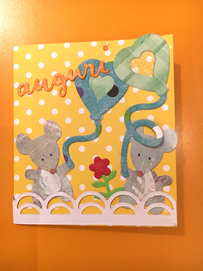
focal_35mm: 29
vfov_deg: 61.7
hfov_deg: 48.2
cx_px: 102
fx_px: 227
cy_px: 136
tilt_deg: -88.4
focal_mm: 4.15
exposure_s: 1/33
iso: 100
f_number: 2.2
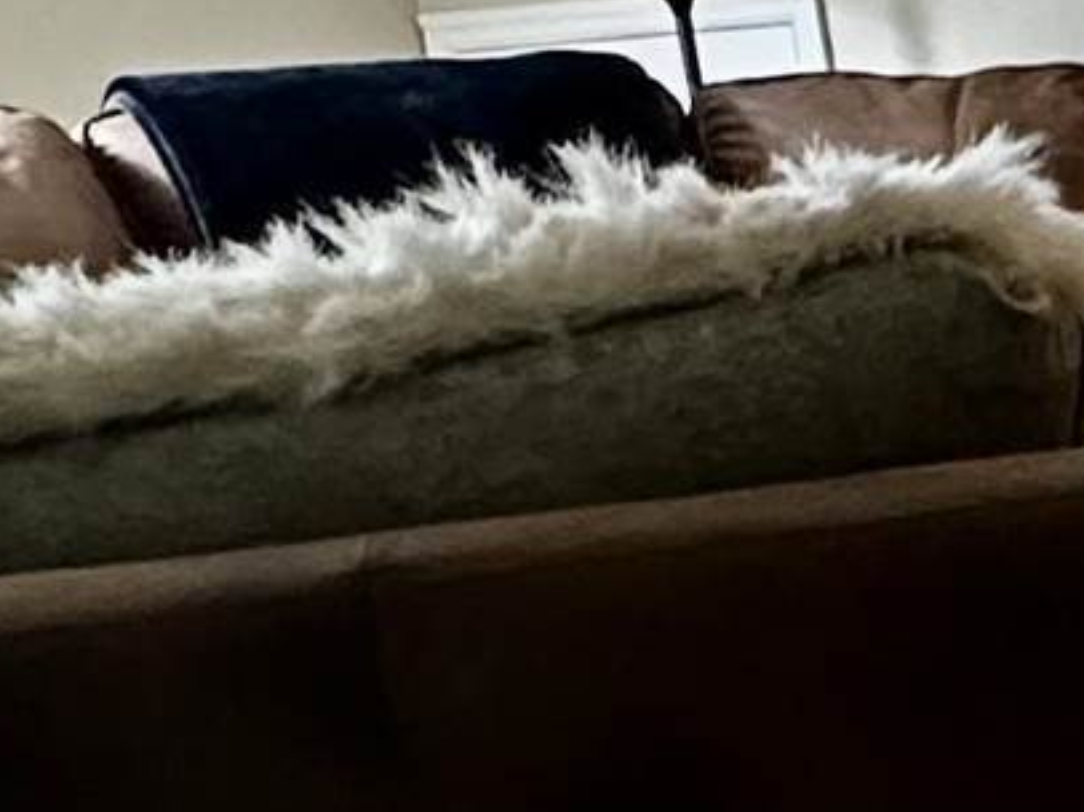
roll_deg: +4.1
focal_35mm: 106
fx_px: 3317
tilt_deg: -13.5
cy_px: 844
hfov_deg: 15.0
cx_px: 2192
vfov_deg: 13.7
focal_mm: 2.22
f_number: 2.2
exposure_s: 1/60
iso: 640
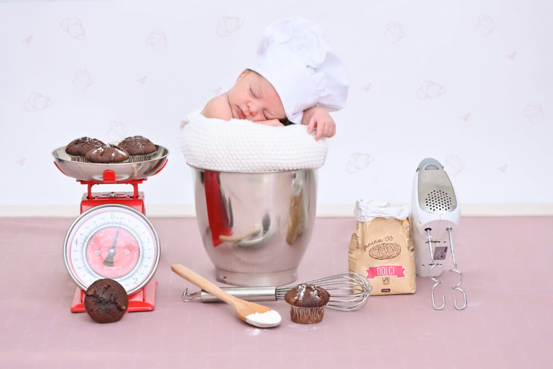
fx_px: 1613
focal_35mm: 105
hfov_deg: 19.5
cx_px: 276
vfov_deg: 13.0
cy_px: 184
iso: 3200
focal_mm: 105
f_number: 5.6
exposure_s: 1/250
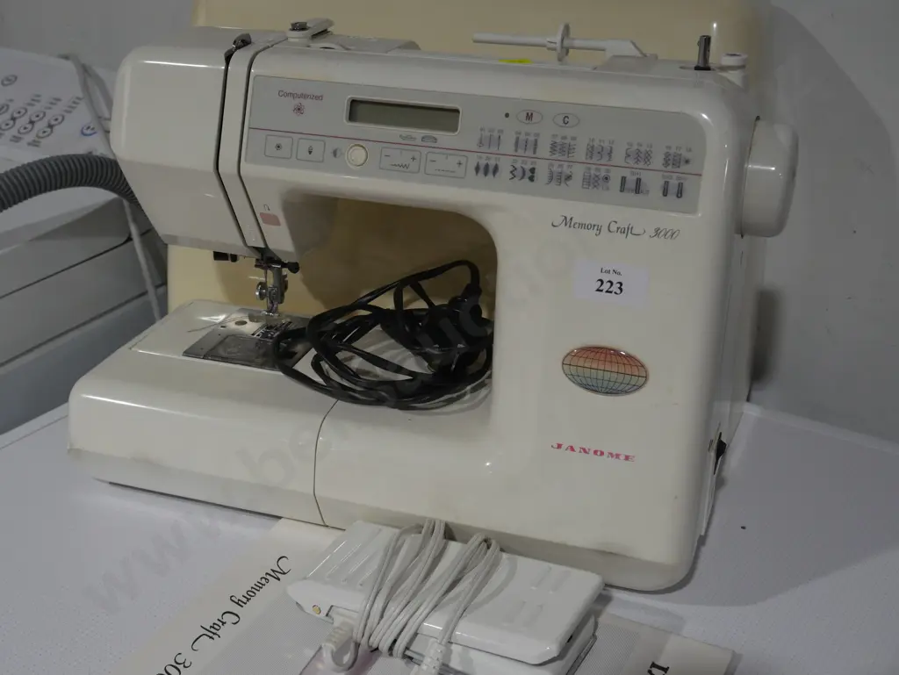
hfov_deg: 41.2
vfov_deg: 31.5
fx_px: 1195
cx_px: 450
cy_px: 338
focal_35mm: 46
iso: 500
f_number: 6.3
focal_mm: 23
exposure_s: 1/60
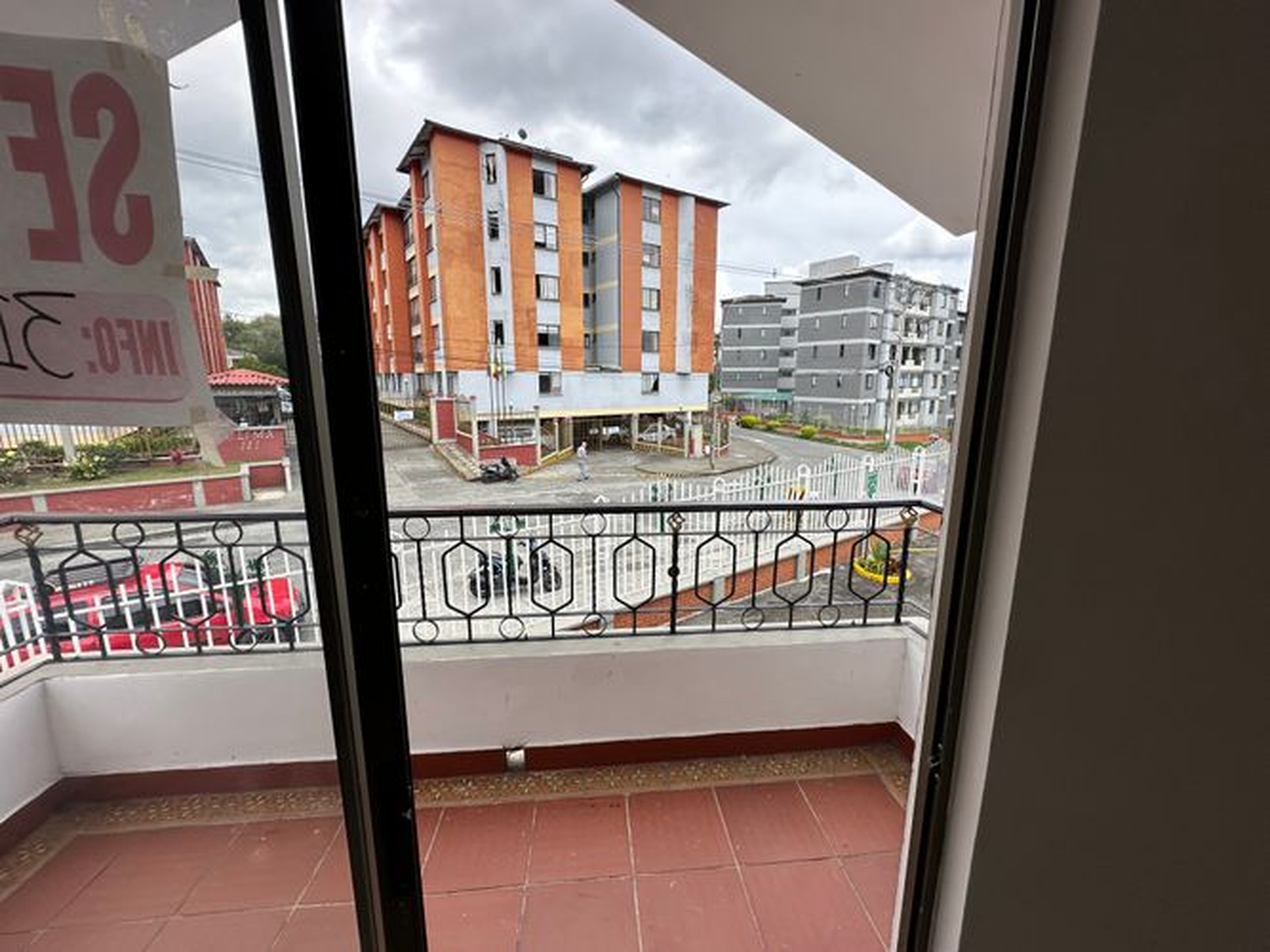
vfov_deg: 85.7
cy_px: 476
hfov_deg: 102.1
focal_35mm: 14
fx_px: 514
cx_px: 635
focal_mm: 2.22
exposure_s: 1/1304
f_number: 2.2
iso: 50
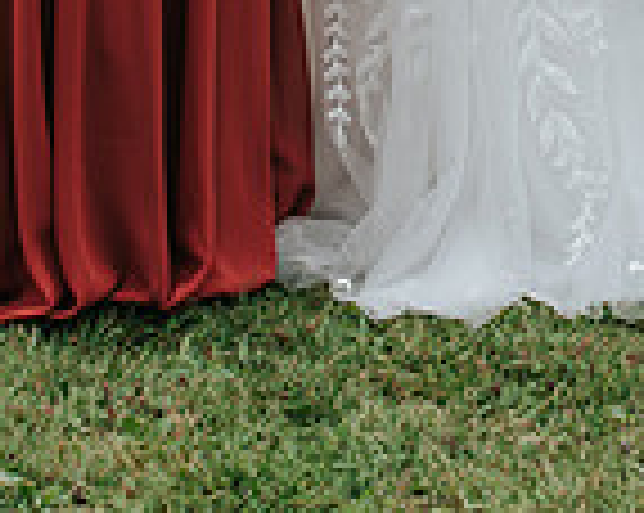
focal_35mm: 222
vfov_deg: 6.8
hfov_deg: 8.7
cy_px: -414
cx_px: 455
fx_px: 4226
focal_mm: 50
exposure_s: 1/1600
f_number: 2.8
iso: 200
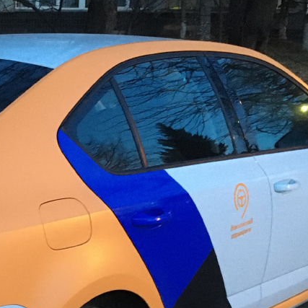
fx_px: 785
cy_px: 274
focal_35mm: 78
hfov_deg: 21.2
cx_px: -21
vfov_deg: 21.7
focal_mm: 4.15
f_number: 2.2
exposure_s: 1/17
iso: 320
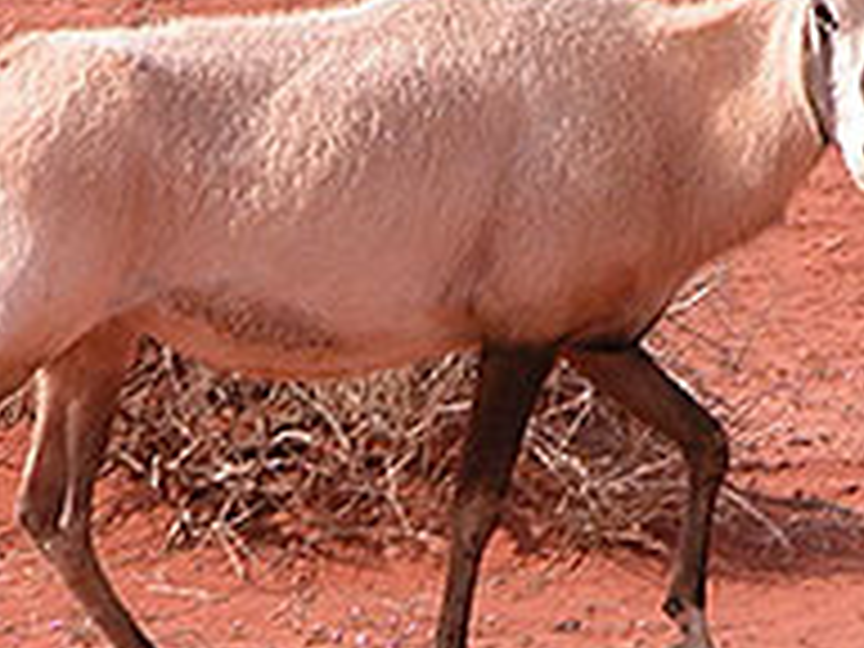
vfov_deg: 2.3
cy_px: 194
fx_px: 16398
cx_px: 378
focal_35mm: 657
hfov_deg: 3.0
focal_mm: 71.2
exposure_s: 1/443
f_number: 5.9
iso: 100
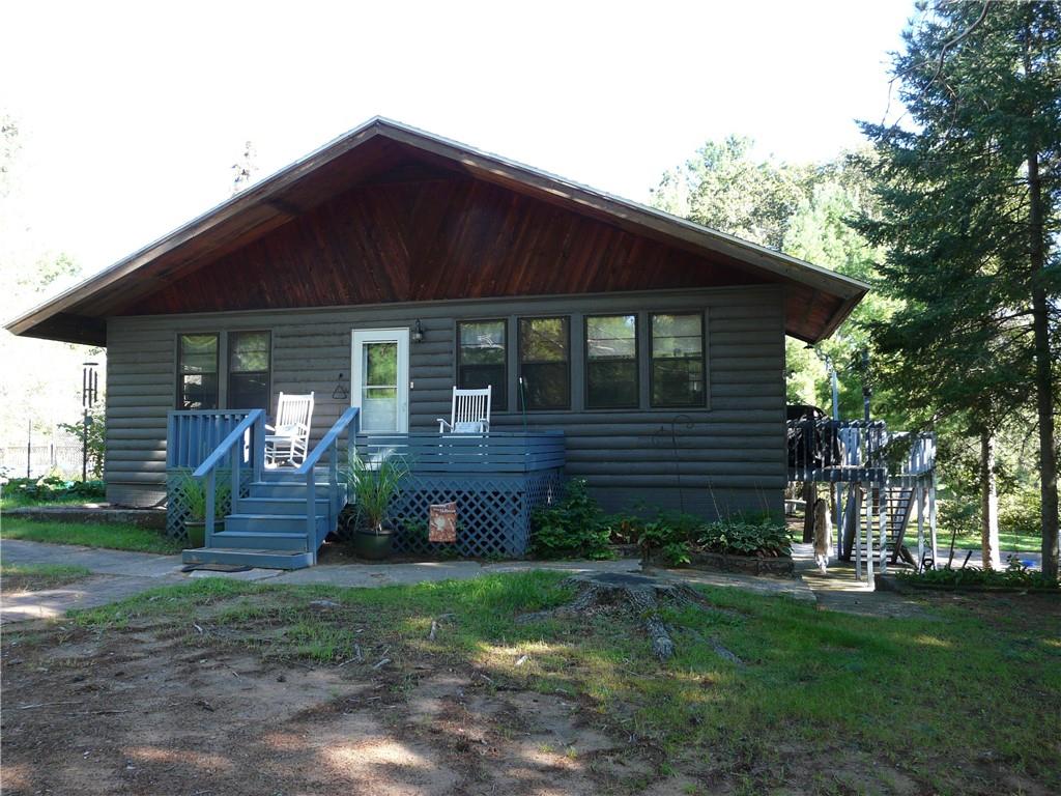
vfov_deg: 49.7
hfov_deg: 63.4
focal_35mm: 28
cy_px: 398
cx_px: 530
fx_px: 858
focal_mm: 4.6
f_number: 2.8
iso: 100
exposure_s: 1/80
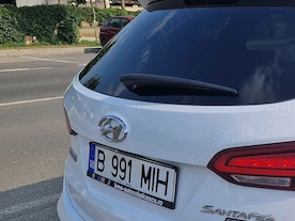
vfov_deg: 28.8
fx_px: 426
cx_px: 298
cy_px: 160
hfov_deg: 34.6
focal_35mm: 50
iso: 50
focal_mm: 5.4
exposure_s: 1/2176
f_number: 1.8
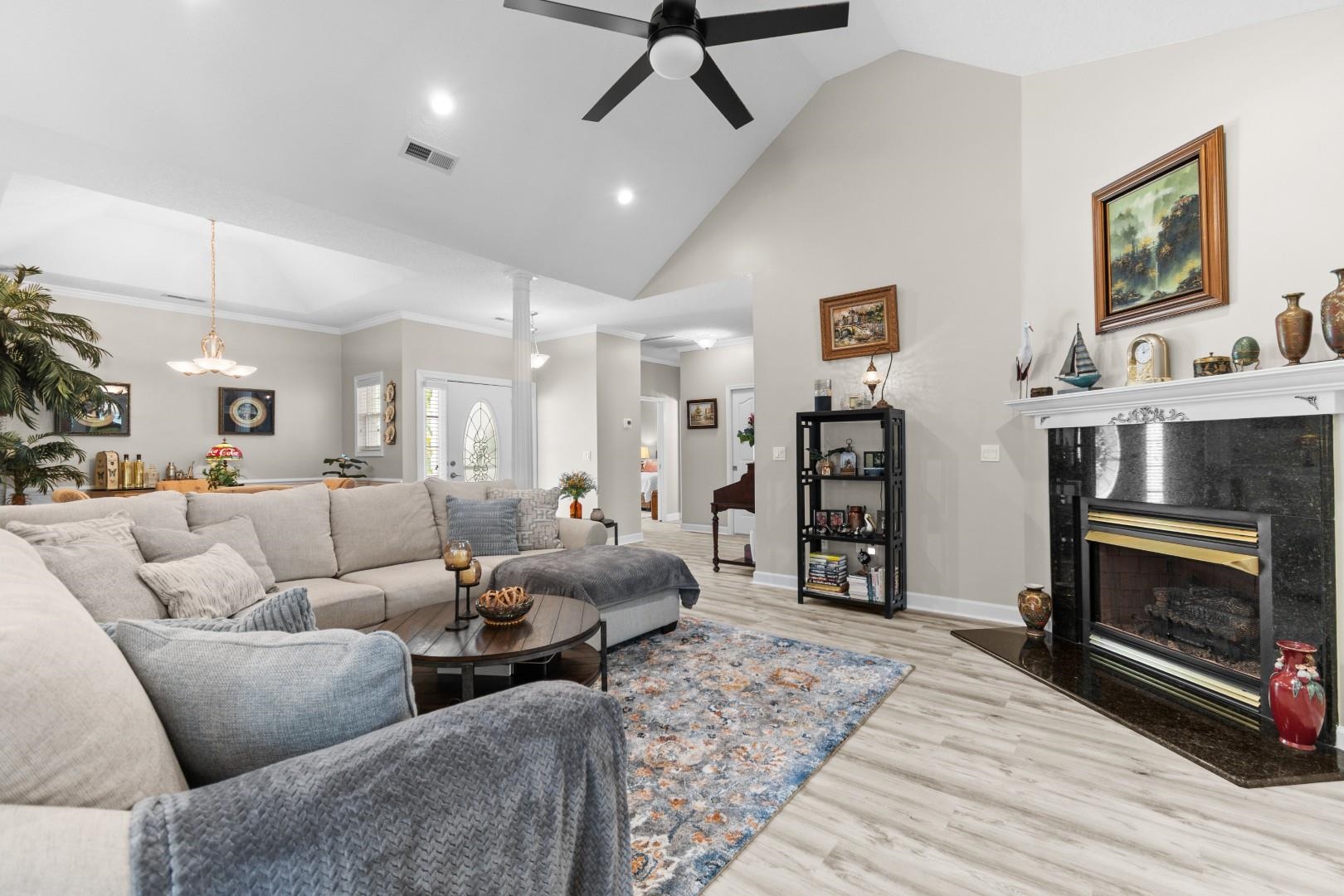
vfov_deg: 77.3
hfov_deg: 100.4
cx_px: 672
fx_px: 560
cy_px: 448
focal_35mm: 15
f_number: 4.5
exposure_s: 1/4
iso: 100
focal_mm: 10
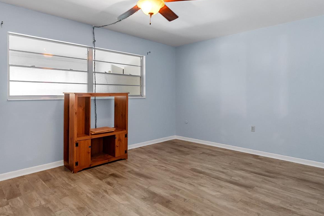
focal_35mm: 22
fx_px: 198
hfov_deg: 78.1
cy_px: 93
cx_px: 140
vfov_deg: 57.1
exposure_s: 1/200
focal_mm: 16
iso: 3200
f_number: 2.8
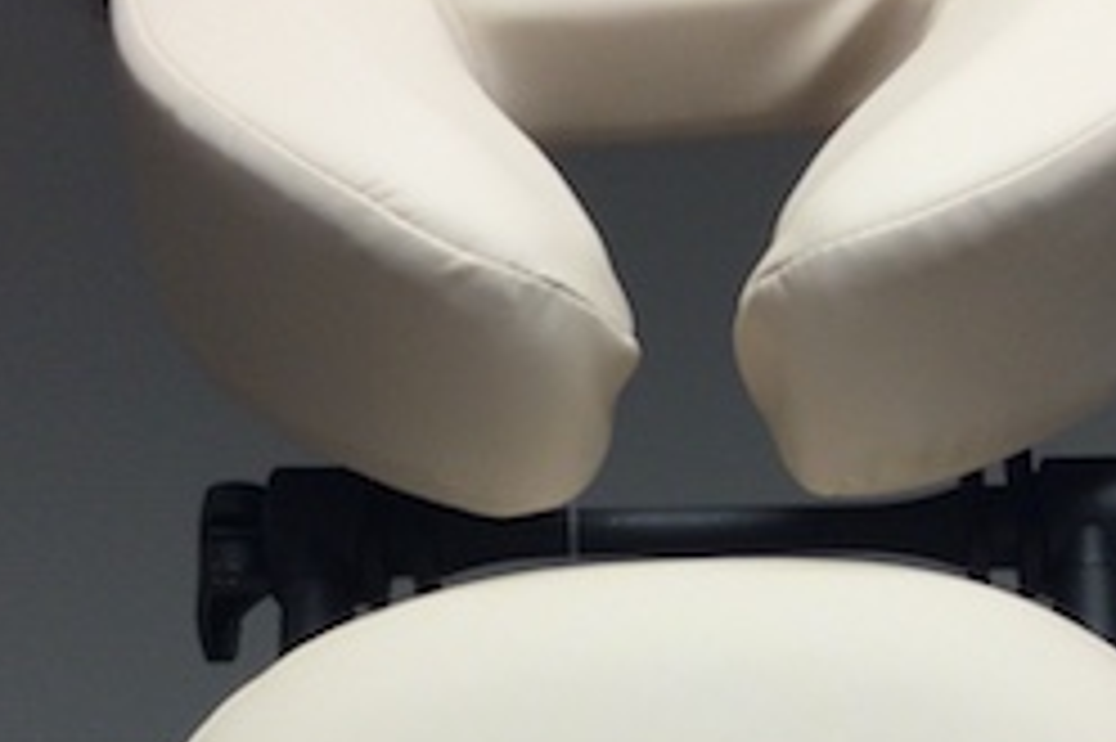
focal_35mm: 100
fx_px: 3098
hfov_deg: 20.4
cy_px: 872
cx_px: 684
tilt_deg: -11.5
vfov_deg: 13.3
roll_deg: +2.1
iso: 32
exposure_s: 1/50
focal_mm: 3.3
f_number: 2.4
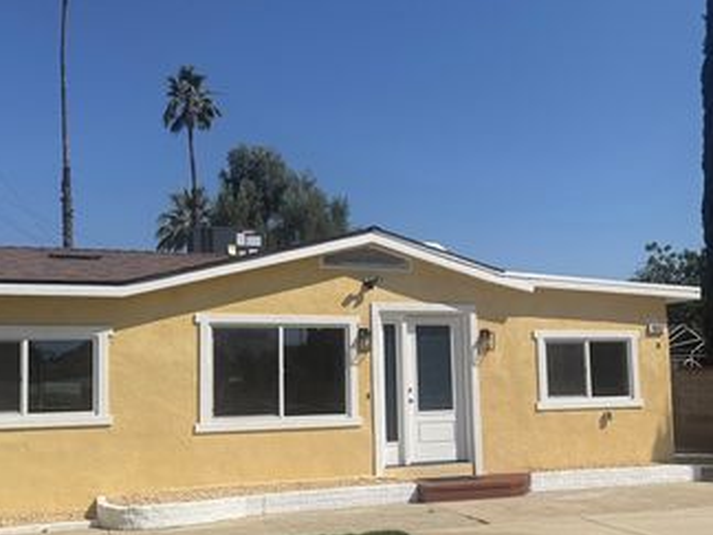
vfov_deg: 38.4
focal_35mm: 37
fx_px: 762
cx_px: 356
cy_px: 336
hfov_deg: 50.1
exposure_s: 1/9091
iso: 80
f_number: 1.78
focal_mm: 6.76
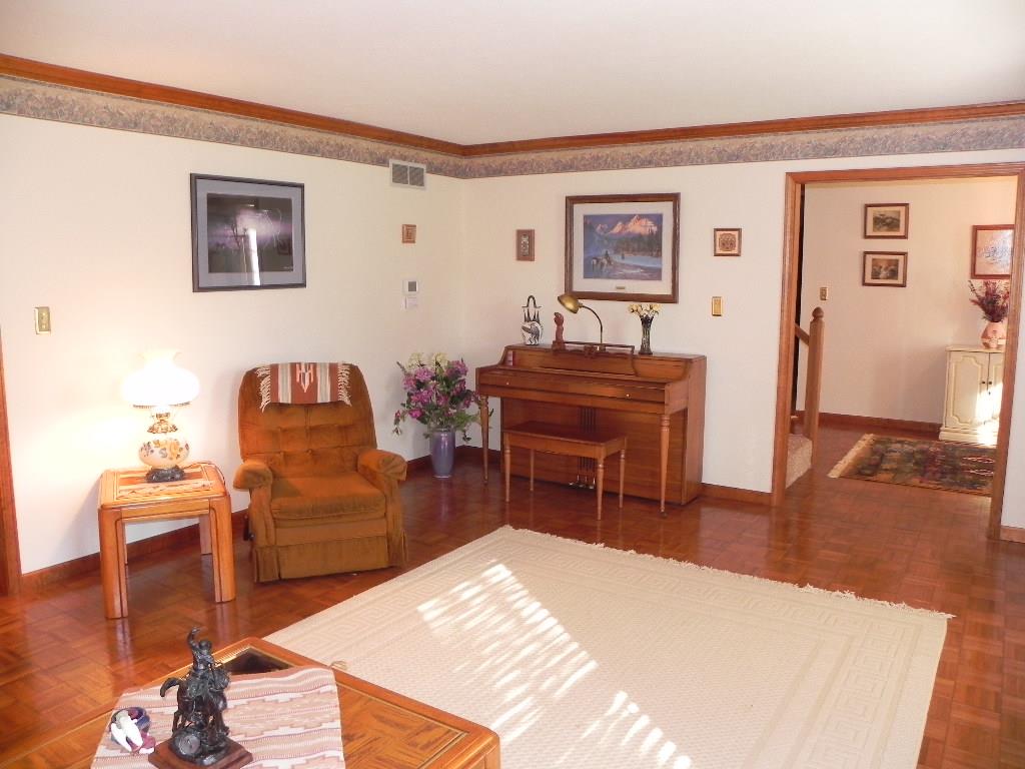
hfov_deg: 67.3
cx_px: 512
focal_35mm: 26
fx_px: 770
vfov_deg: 53.1
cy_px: 384
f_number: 2.8
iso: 200
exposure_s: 1/30
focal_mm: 4.6
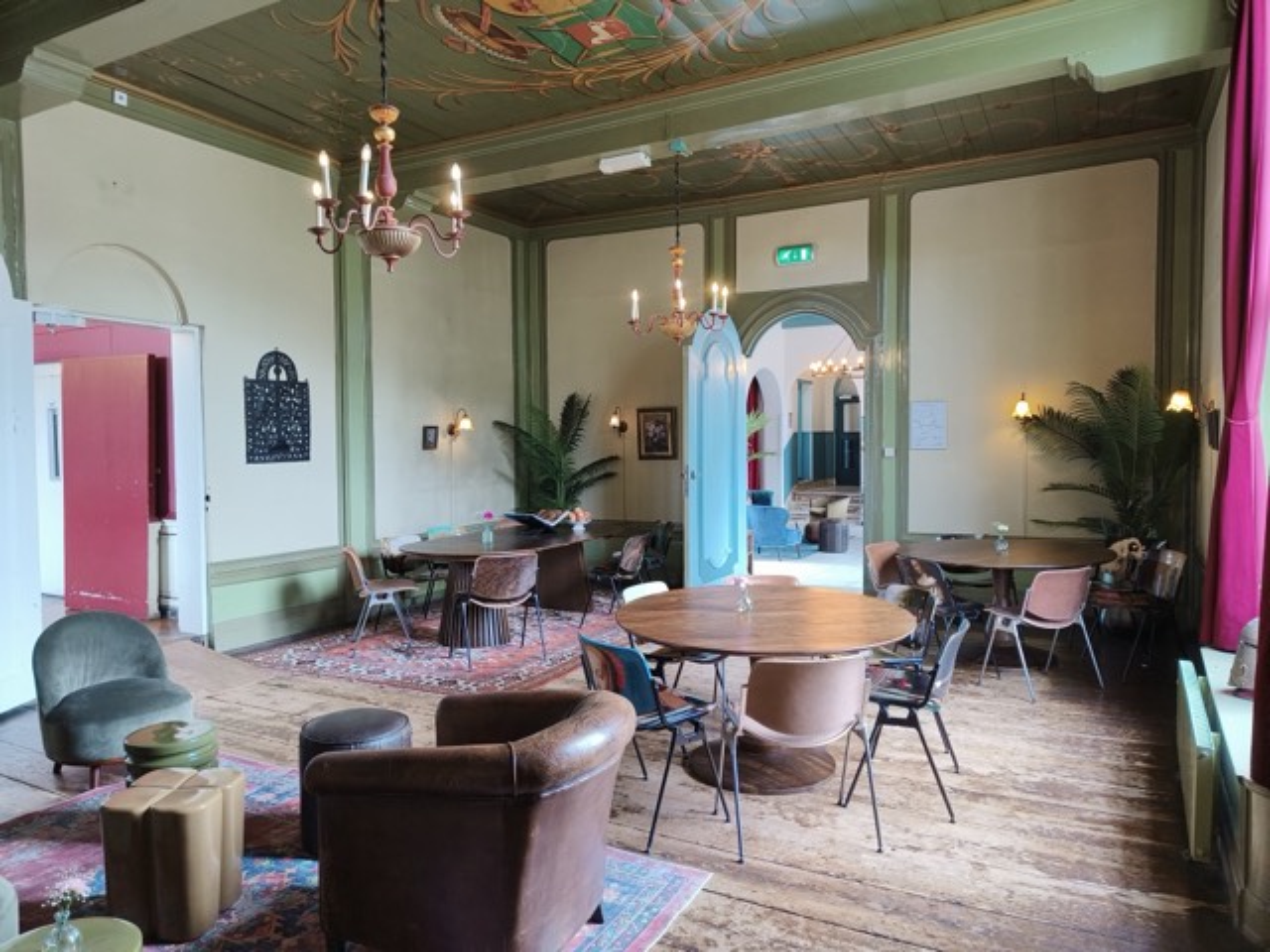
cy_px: 476
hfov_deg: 71.6
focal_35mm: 24
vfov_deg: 56.8
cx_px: 635
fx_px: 881
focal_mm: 5.59
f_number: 1.8
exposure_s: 1/50
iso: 250
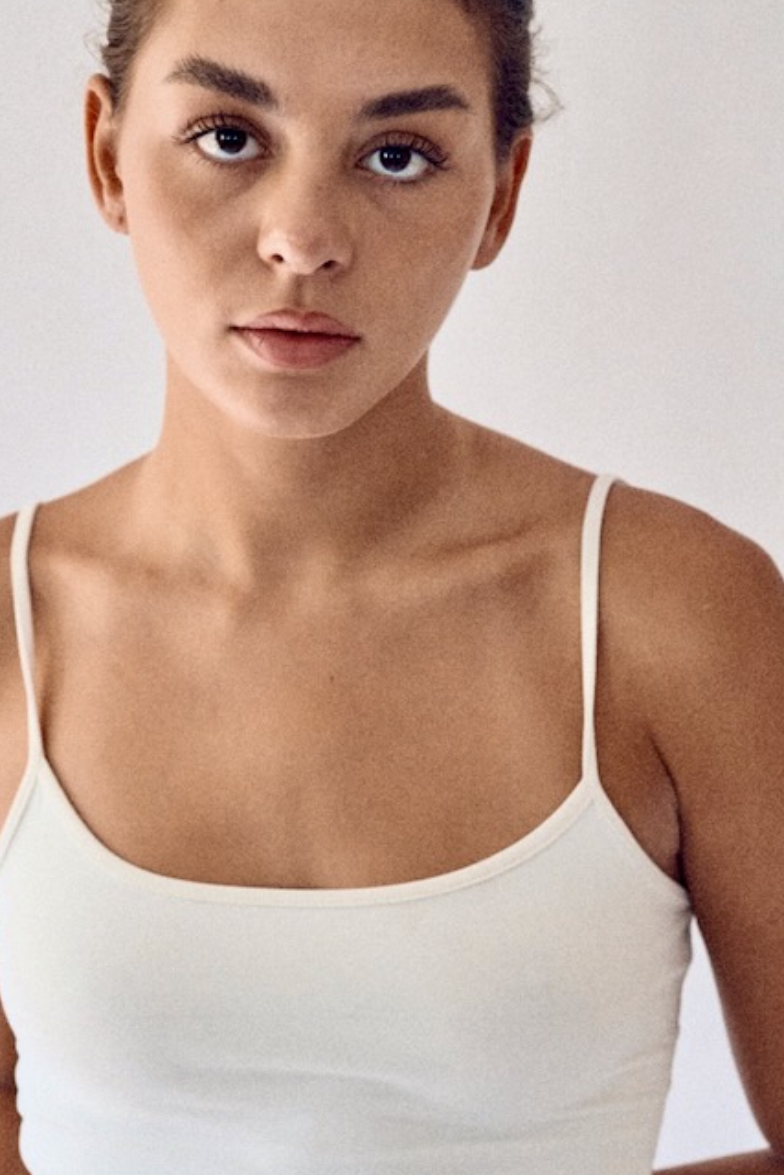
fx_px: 3265
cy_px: 936
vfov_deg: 20.2
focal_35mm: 100
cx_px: 393
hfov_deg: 13.7
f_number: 2.8
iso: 2000
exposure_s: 1/200
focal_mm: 50
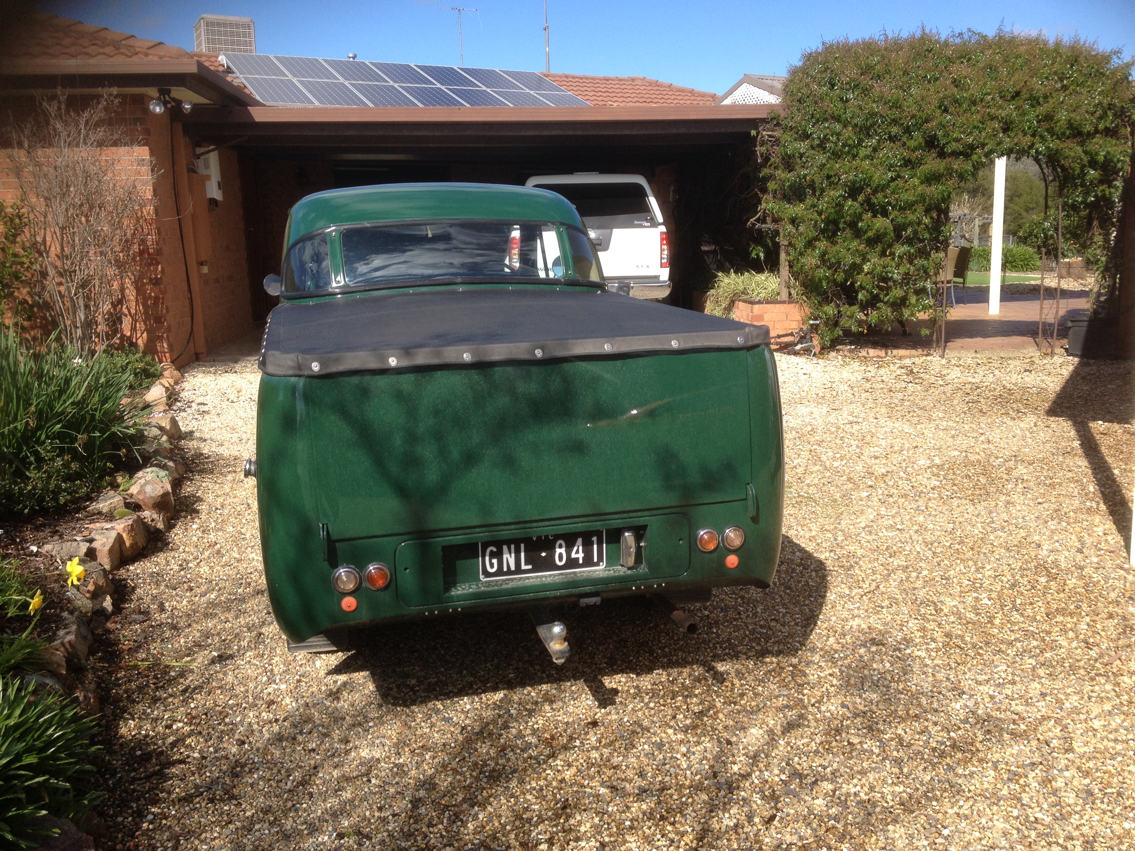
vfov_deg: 40.7
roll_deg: +1.2
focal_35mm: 35
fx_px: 1148
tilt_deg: -12.9
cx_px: 568
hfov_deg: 52.6
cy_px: 426
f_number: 2.4
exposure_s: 1/1151
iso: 50
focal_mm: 4.28
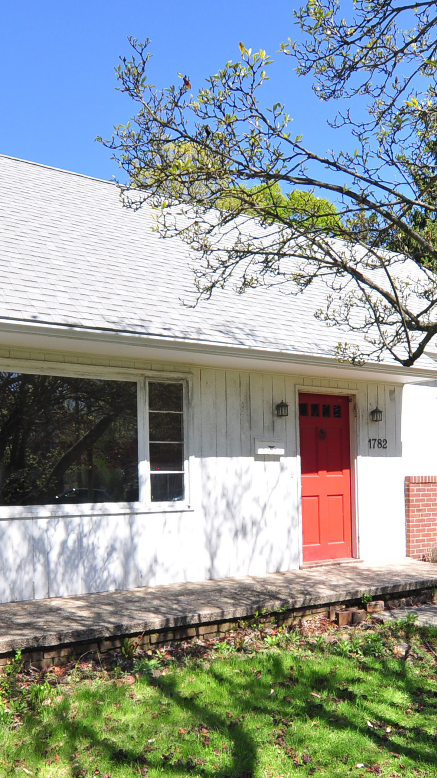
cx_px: 206
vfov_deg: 74.0
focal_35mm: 25
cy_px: 374
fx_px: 515
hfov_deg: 46.0
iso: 200
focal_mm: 10
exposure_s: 1/200
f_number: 8
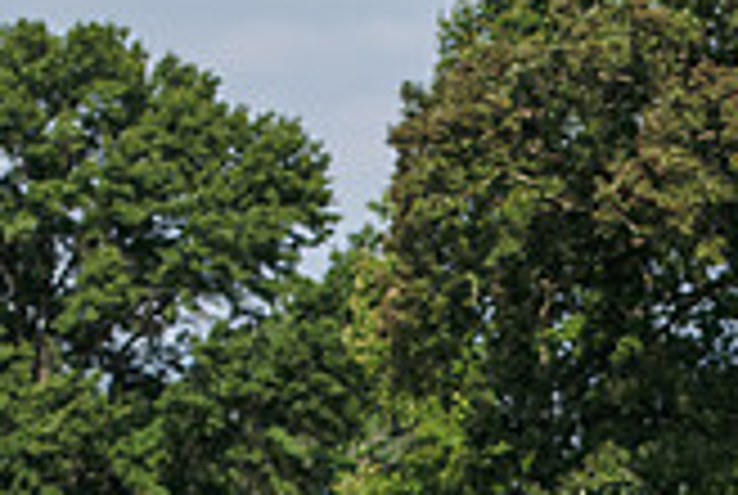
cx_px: 760
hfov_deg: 8.3
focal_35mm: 247
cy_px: 808
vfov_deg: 5.5
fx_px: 5073
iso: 160
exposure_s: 1/1250
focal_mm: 70
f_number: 4
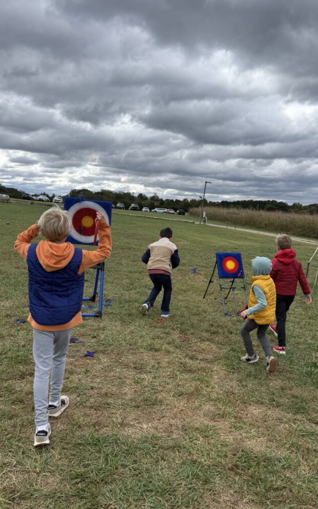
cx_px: 173
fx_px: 361
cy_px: 253
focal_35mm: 26
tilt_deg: -5.7
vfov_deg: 70.4
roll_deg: -3.3
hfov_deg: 47.5
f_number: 1.78
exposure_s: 1/3759
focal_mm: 6.76
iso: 80
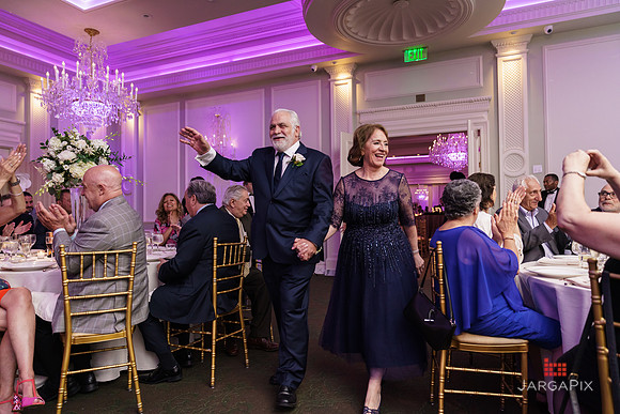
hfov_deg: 73.7
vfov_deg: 53.2
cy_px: 207
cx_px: 310
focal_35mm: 24
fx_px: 413
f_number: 2.8
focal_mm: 24
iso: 1250
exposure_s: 1/160
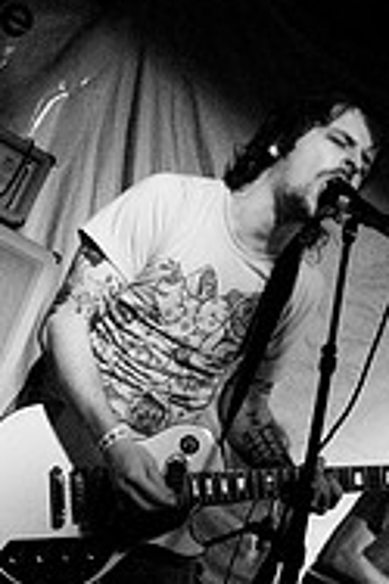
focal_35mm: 72
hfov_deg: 18.9
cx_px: 163
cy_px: 478
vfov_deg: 27.5
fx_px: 1169
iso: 1600
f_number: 2.8
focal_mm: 20
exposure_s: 1/40
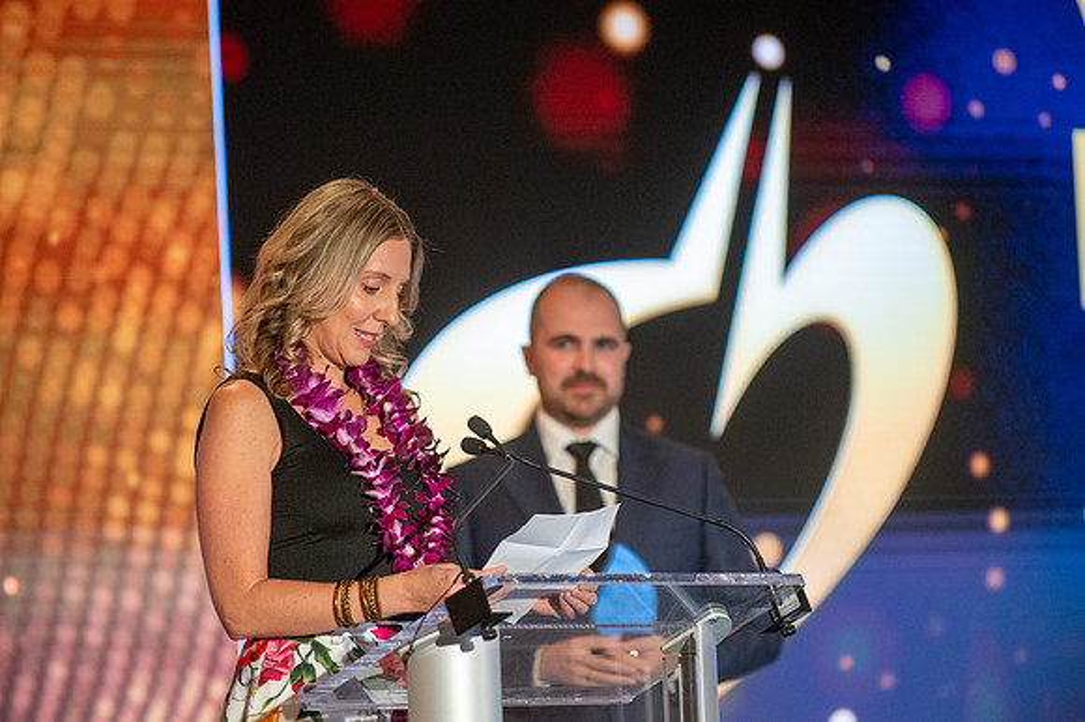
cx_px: 542
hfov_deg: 10.3
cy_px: 361
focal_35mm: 200
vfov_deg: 6.9
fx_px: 6024
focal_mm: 200
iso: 3200
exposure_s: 1/400
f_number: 2.8
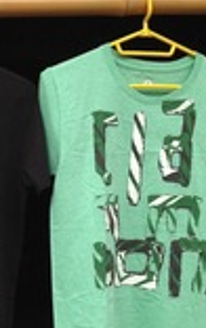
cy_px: 212
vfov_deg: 24.8
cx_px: -84
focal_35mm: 83
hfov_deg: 14.9
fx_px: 743
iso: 64
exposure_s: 1/138
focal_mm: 4.28
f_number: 2.4
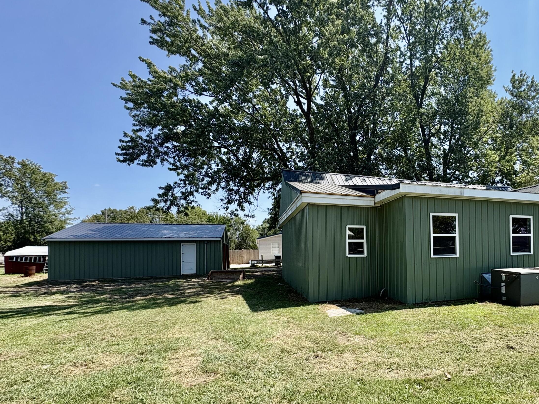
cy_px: 248
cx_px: 359
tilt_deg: +0.8
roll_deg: +1.5
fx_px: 296
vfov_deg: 67.8
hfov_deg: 81.8
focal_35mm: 19
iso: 40
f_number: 2.2
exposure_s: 1/771
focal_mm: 2.22
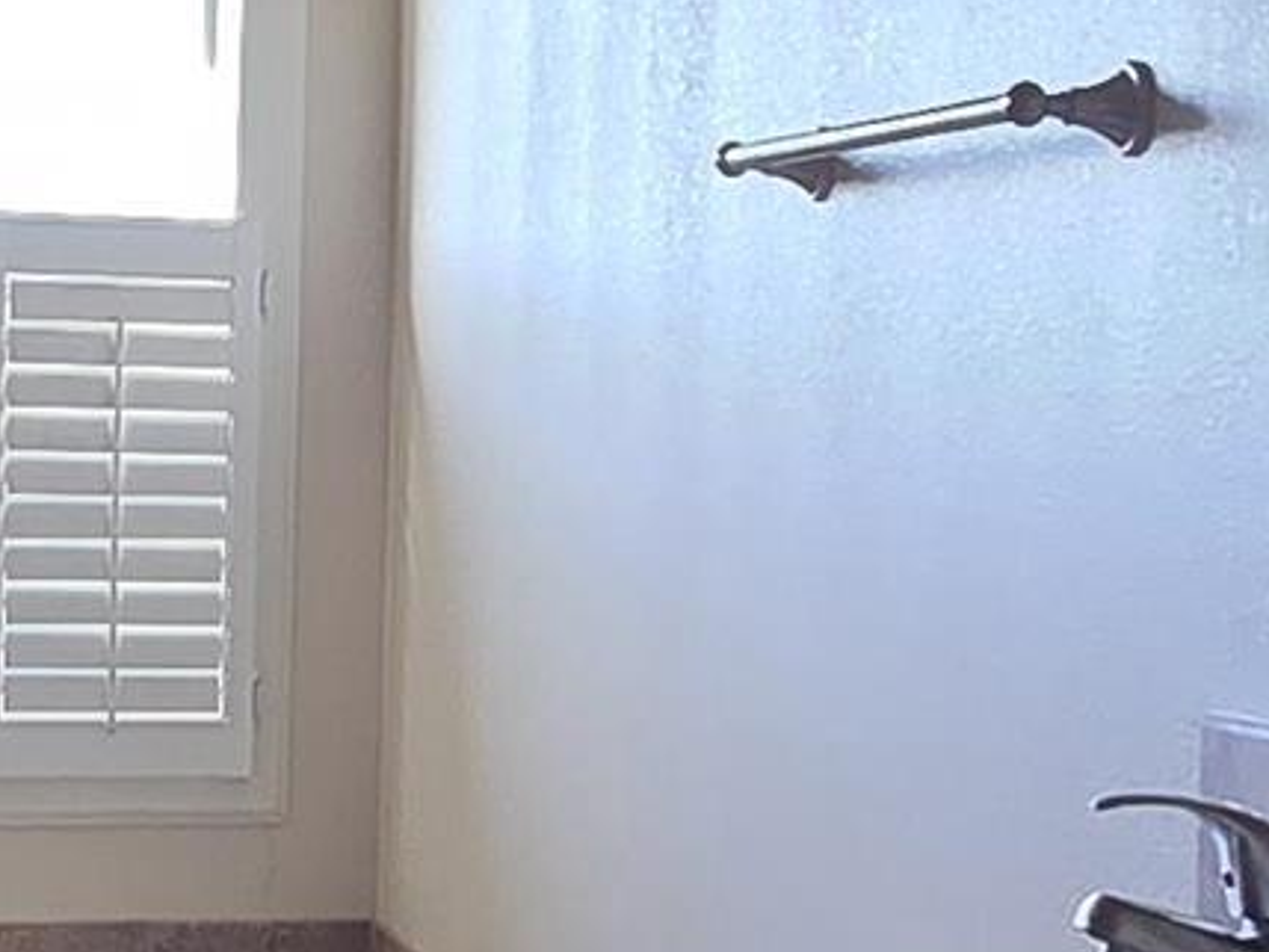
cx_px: 754
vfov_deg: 15.9
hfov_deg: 21.1
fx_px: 3410
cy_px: 600
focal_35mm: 93
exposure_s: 1/60
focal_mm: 2.2
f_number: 2.2
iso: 160
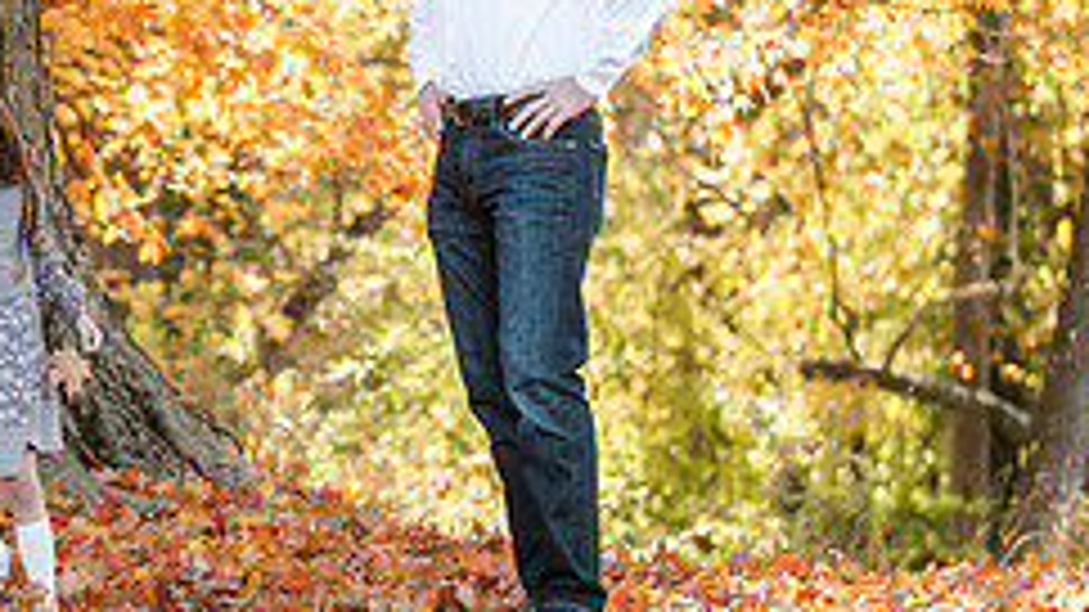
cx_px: 4
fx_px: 6842
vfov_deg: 5.1
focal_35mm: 237
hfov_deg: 9.0
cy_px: -1
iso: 500
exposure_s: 1/500
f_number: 3.5
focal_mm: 90
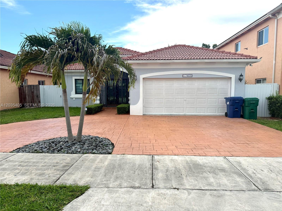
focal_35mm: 24
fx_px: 196
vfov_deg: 56.8
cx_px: 141
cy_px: 106
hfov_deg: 71.6
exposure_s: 1/1192
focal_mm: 6.76
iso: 100
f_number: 1.78
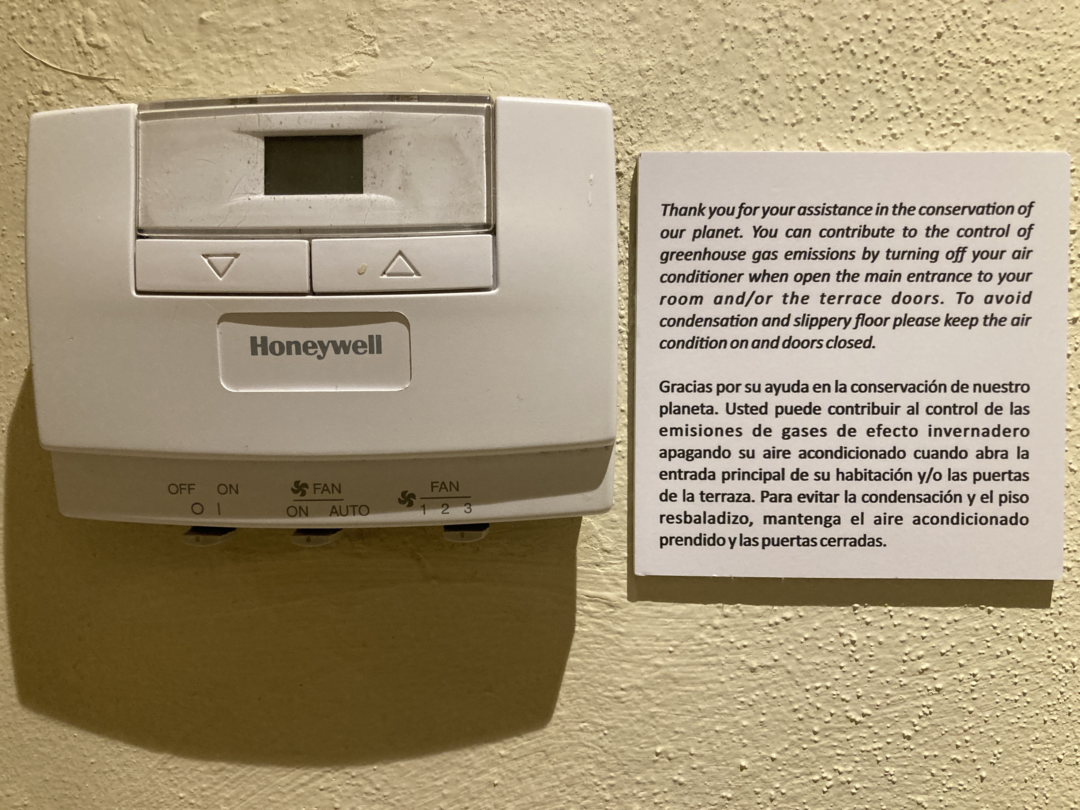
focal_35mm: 28
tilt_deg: -0.5
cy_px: 405
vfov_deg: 49.7
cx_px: 540
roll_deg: +1.2
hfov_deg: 63.4
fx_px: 874
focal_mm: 3.99
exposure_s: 1/60
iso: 250
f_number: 1.8
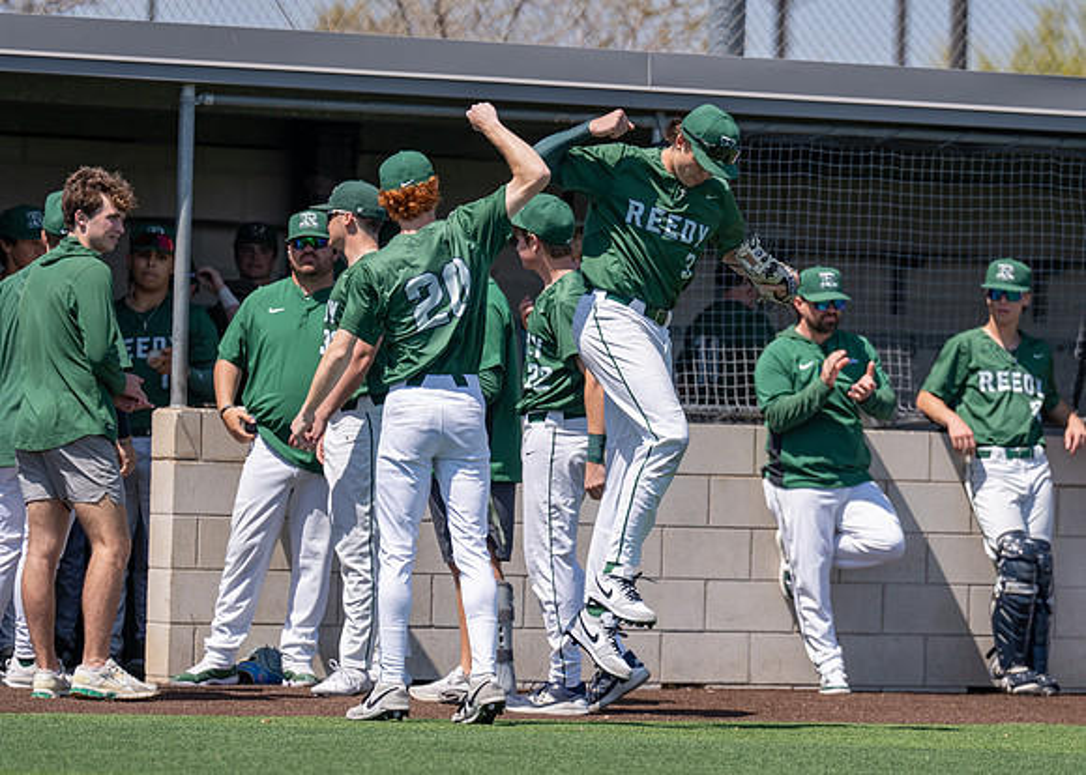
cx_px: 684
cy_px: 463
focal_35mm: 258
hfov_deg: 7.8
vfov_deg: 5.6
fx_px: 7969
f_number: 2.8
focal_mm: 197
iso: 100
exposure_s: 1/2500
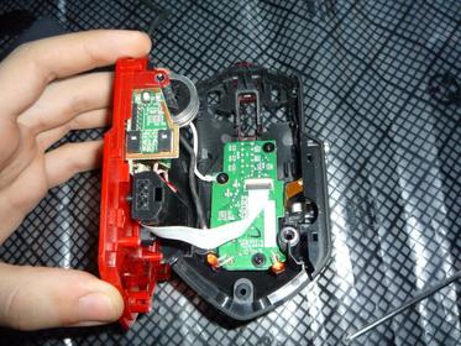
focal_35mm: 30
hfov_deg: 59.9
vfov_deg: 46.8
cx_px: 230
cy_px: 173
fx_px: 400
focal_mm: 5.2
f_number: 4
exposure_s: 1/30
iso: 100
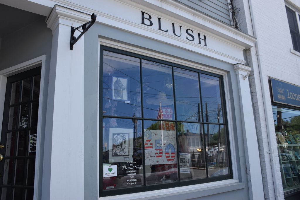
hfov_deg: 61.9
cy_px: 100
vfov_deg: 43.6
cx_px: 150
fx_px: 250
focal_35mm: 30
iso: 200
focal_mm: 20
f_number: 8
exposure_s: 1/250
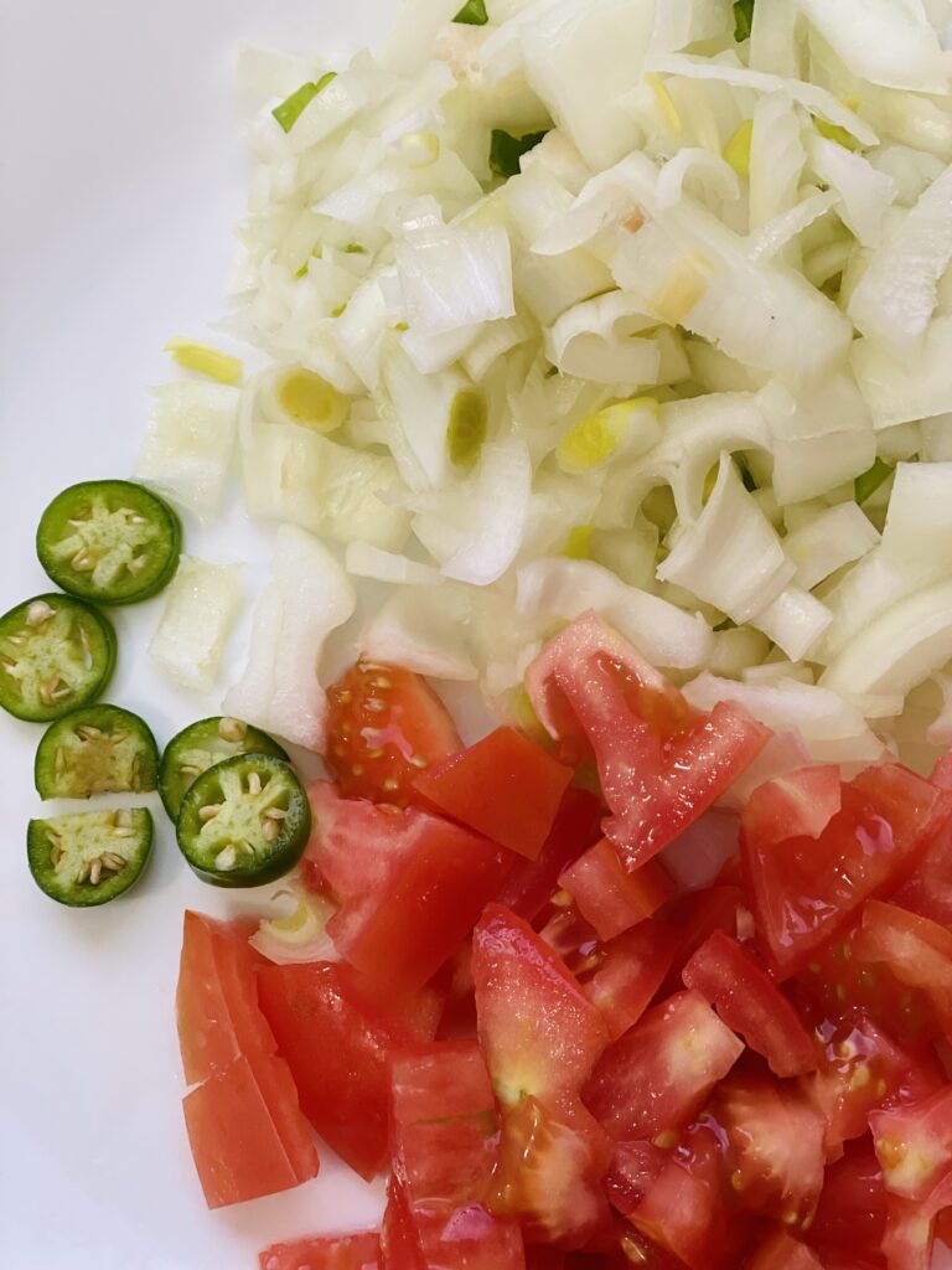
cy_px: 635
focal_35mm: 52
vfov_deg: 36.8
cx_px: 476
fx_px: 1907
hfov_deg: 28.0
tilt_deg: -80.8
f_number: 2
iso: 160
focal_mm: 6
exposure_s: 1/40
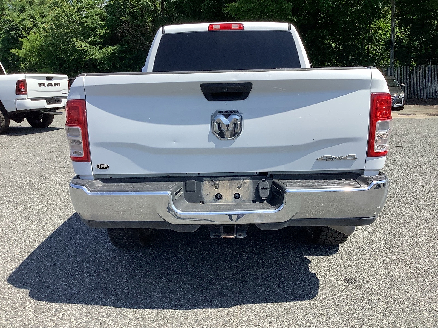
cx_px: 219
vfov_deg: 45.4
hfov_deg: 58.4
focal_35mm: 31
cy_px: 164
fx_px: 392
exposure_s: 1/1072
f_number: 2.4
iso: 25
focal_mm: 3.3
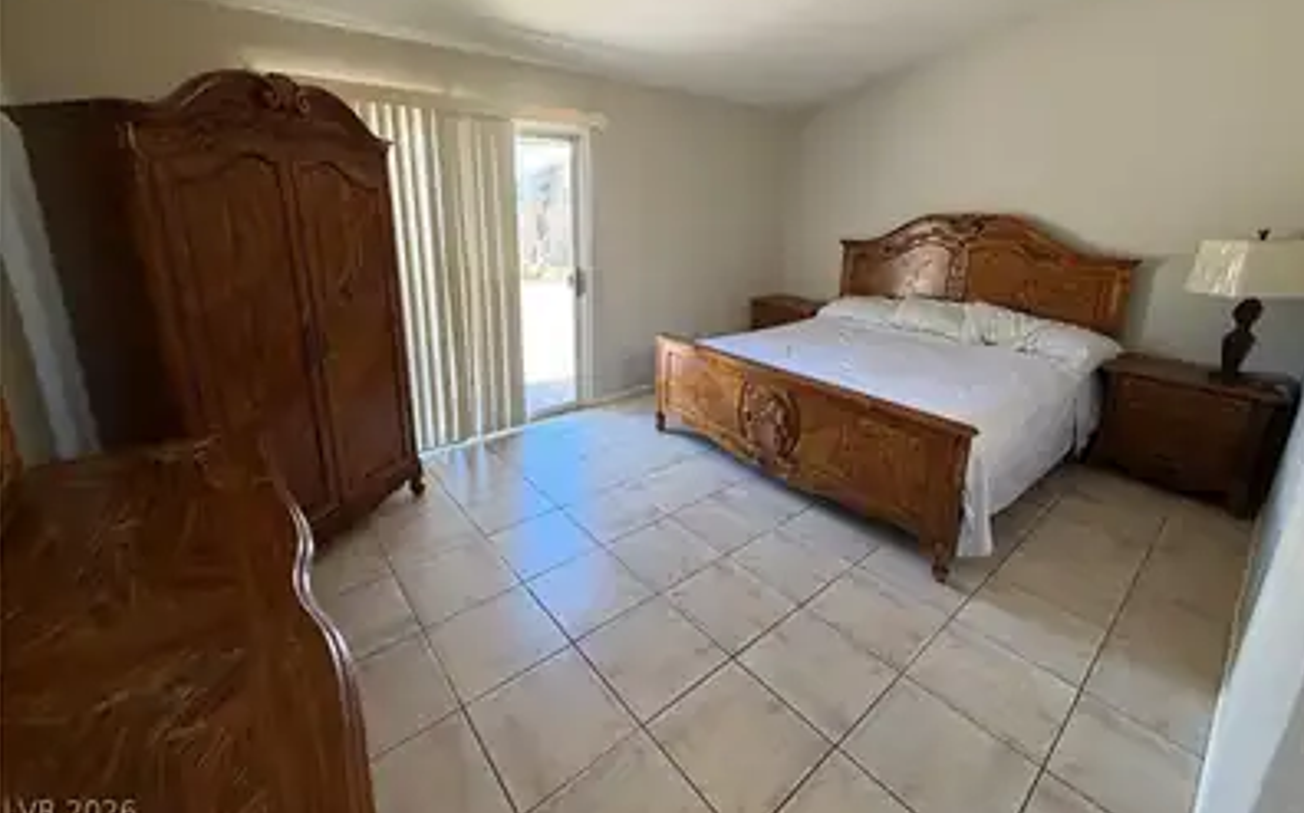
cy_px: 339
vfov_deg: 74.2
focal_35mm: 15
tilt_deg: -14.7
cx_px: 655
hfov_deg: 101.5
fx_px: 533
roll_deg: -1.4
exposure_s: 1/60
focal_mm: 2.22
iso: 200
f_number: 2.2
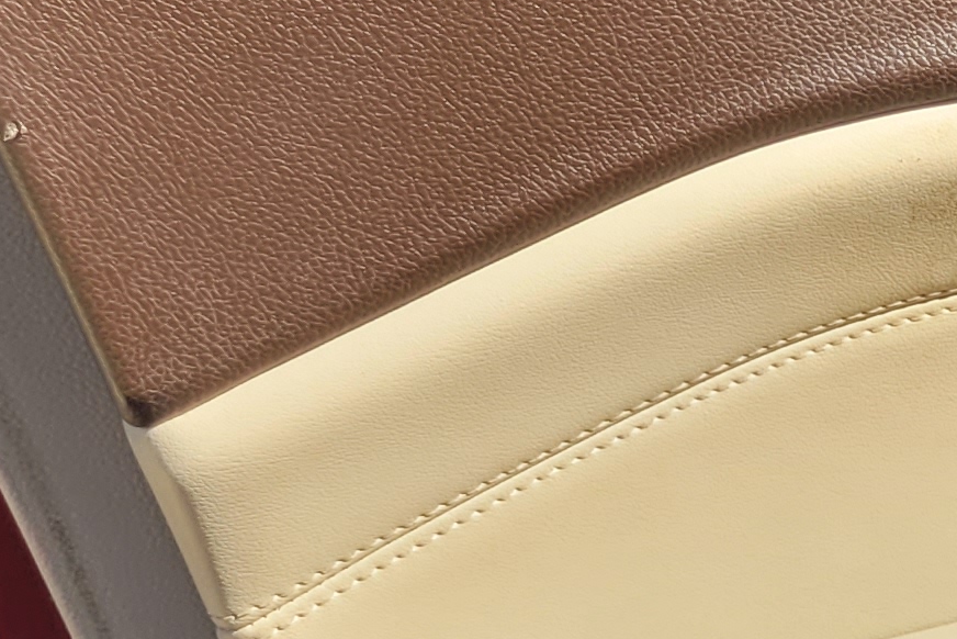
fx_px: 3324
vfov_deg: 10.9
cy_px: 508
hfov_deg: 14.0
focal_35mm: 125
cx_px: 1870
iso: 40
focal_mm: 5.4
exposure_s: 1/799
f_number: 1.8
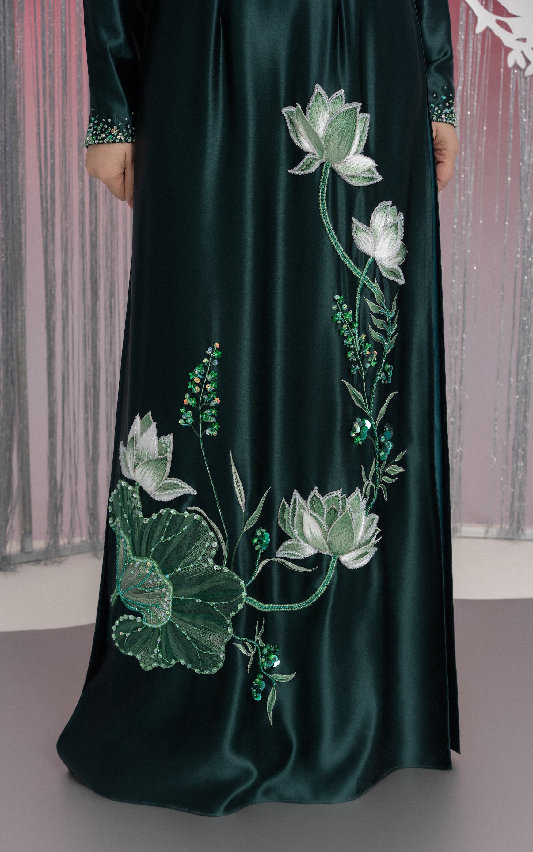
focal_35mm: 57
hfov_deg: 22.7
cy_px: 433
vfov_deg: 35.7
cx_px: 254
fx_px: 1325
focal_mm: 55
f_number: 7.1
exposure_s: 1/160
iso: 320
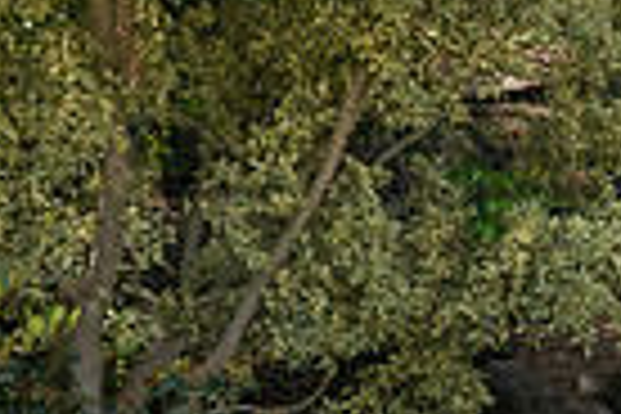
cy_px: 469
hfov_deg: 15.3
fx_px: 1880
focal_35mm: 109
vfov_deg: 12.3
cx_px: 1218
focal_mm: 24
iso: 200
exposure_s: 1/200
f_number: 9
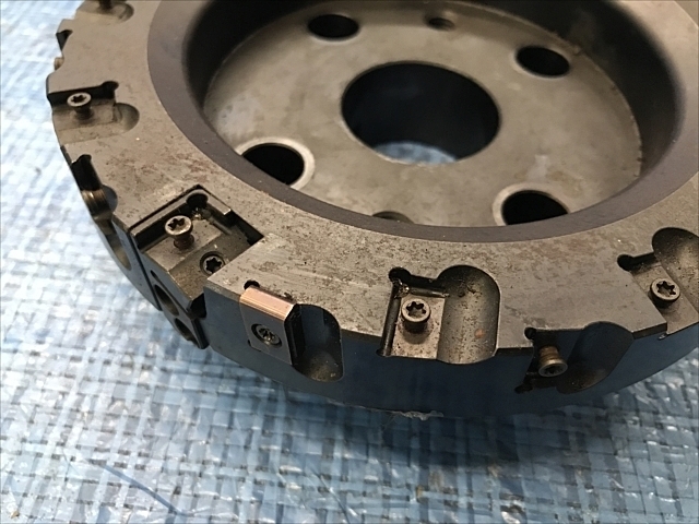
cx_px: 350
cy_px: 262
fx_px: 565
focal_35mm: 28
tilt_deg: -51.7
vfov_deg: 49.7
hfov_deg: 63.4
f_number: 1.8
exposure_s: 1/15
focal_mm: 3.99
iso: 80
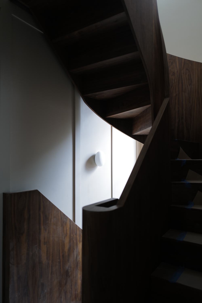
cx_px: 101
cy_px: 152
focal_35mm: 28
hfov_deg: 46.4
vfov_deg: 65.5
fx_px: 236
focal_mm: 28
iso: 320
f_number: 1.7
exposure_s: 1/50
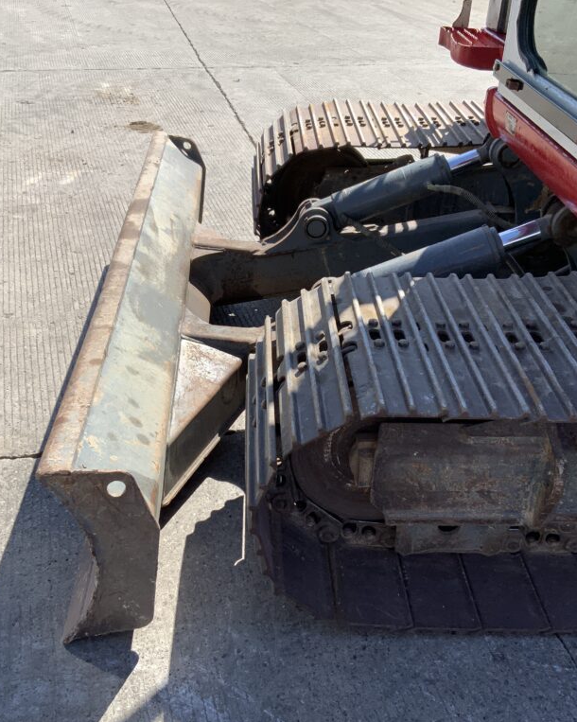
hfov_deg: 39.1
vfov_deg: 47.9
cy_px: 361
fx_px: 811
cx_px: 291
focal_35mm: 38
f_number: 1.8
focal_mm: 3
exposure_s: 1/1195
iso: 16
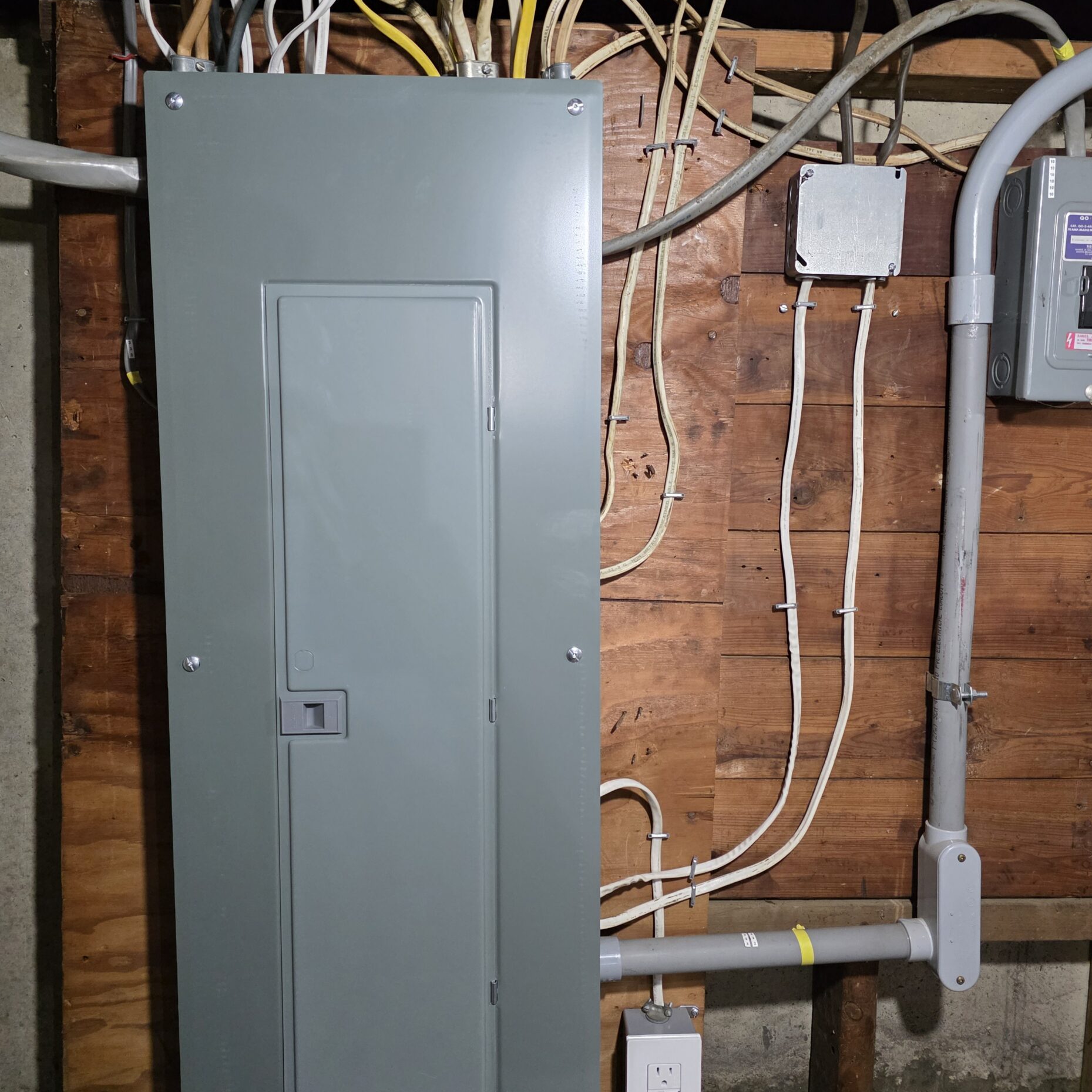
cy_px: 493
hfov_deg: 57.3
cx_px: 555
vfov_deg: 57.2
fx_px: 999
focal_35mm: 28
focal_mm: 6.3
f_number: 1.7
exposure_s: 1/120
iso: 1250
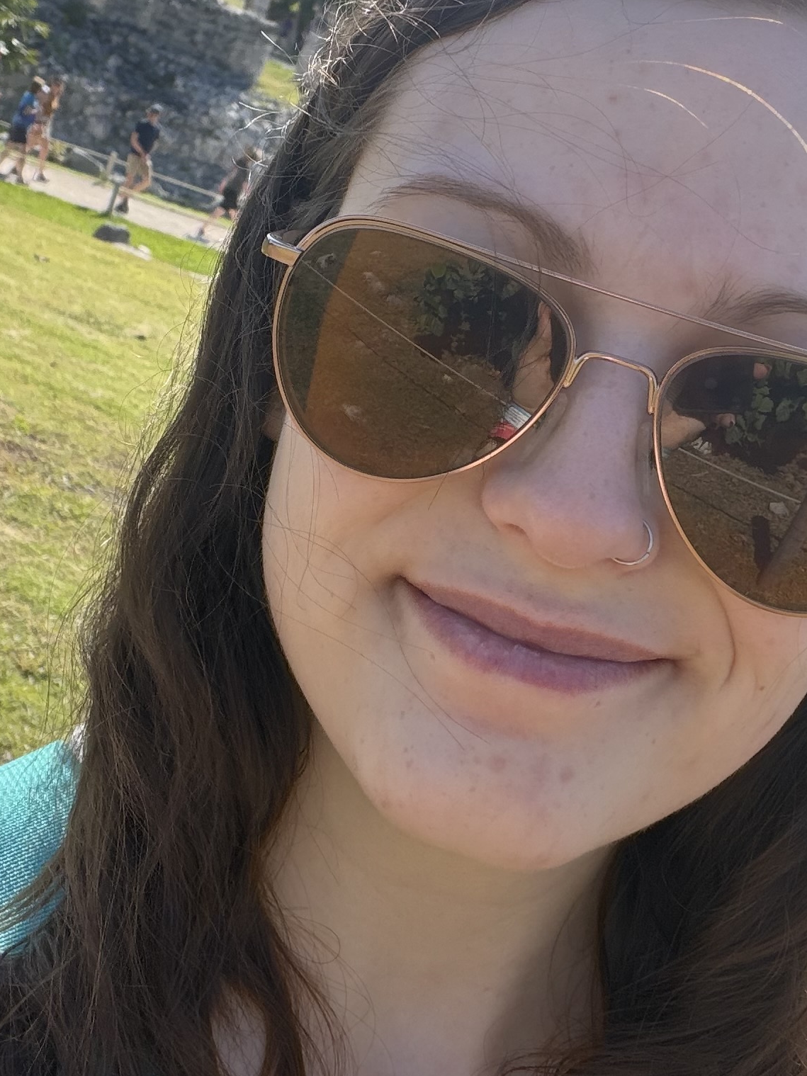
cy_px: 387
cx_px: 337
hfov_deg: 24.0
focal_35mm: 61
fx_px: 1896
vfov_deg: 31.5
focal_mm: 2.71
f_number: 1.9
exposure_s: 1/473
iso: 25
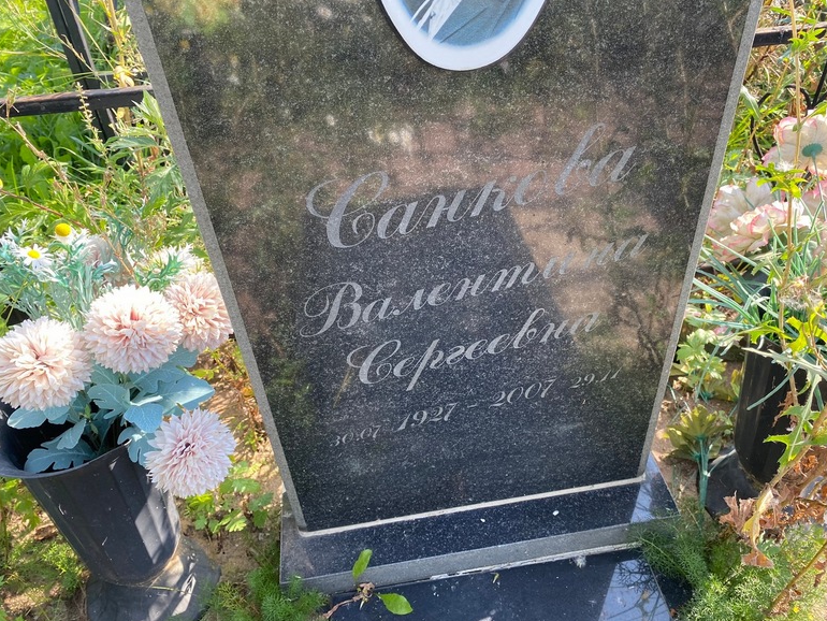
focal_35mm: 27
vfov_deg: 51.4
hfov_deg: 65.3
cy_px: 303
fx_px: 645
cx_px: 426
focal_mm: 4.25
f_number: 1.8
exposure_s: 1/215
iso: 32
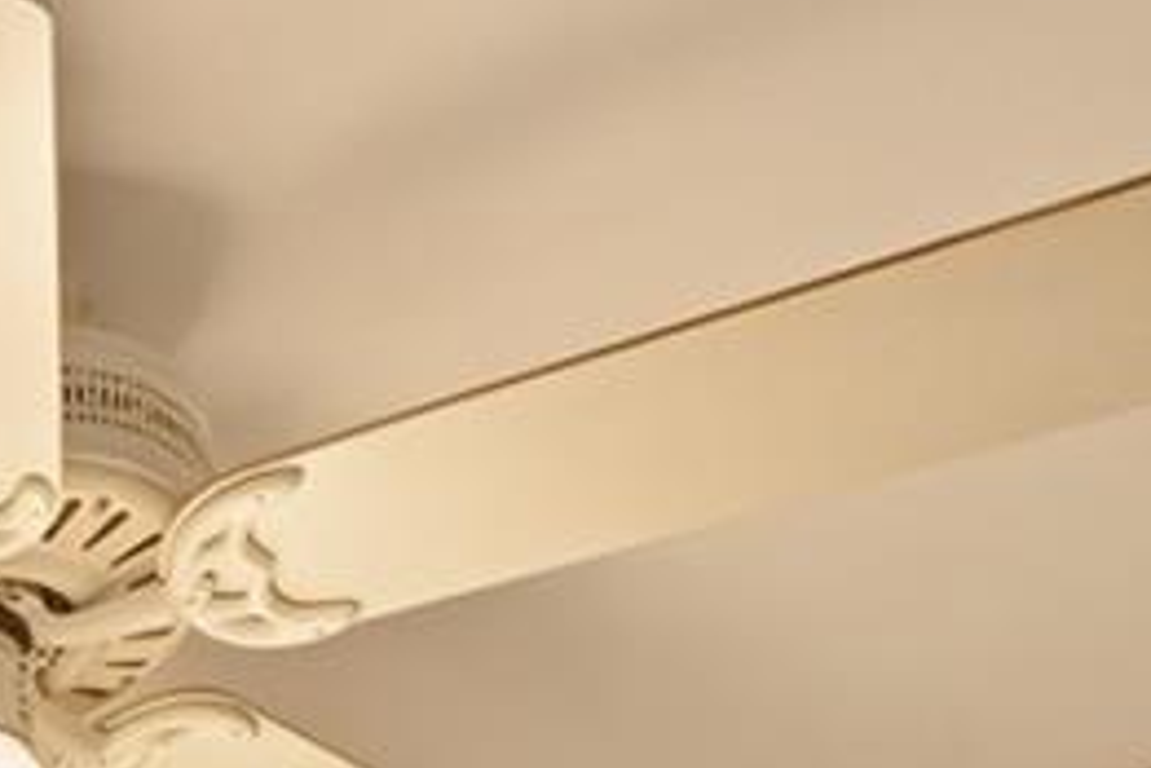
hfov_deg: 15.5
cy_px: 2730
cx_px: -1023
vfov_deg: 8.7
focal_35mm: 110
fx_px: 3517
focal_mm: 14
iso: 100
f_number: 11
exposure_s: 1/1.67
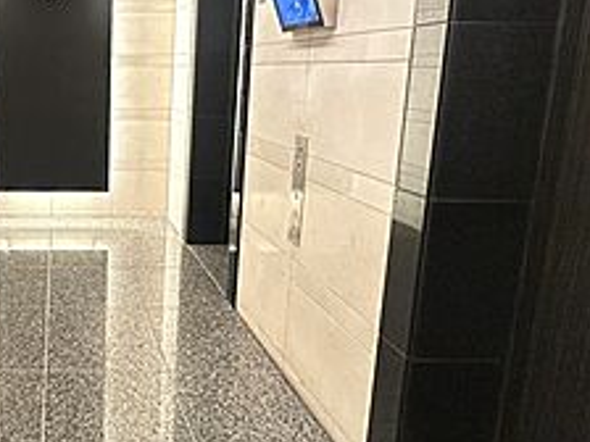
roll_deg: -0.4
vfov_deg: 48.7
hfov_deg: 54.5
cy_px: 139
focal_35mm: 28
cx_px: 50
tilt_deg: -8.8
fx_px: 477
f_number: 2.2
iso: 1000
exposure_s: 1/50
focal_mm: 2.22
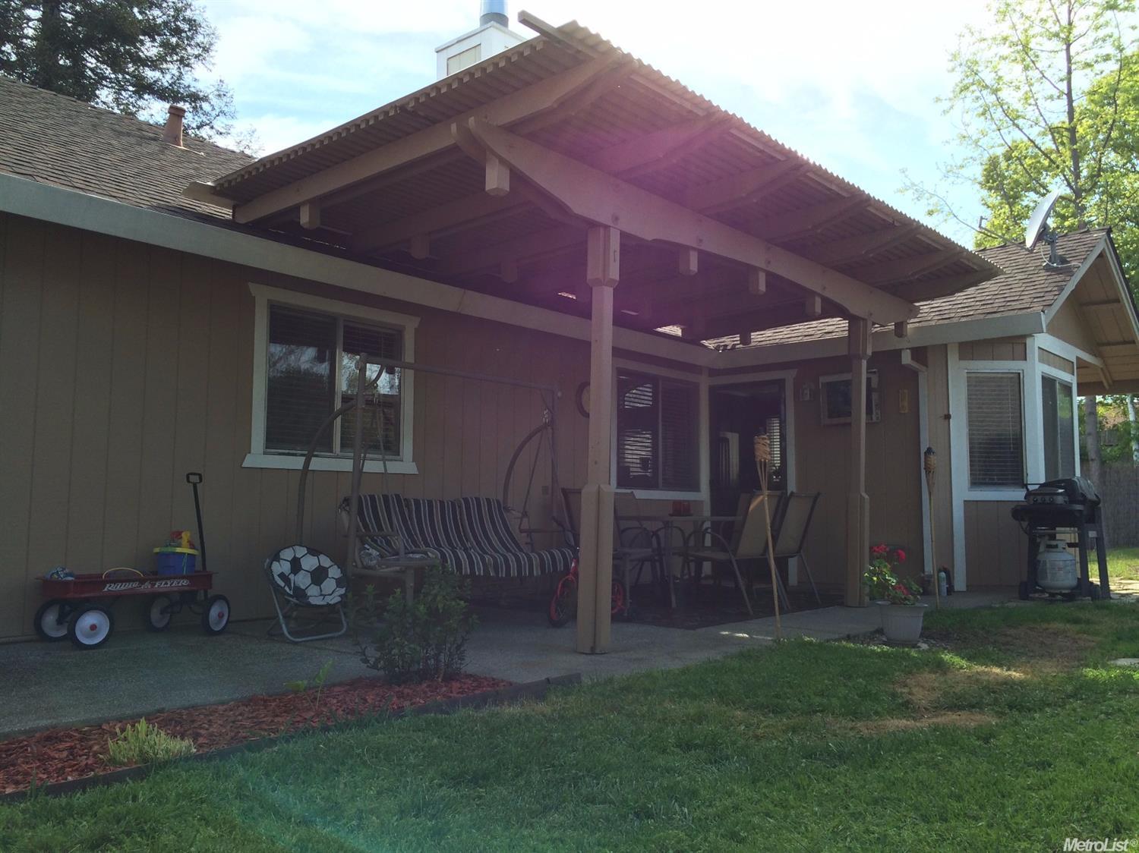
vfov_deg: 48.2
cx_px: 570
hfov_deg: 61.7
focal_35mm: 29
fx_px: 954
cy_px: 426
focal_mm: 4.15
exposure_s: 1/622
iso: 32
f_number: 2.2
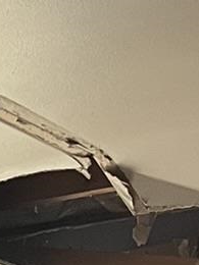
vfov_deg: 8.4
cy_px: 734
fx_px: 1571
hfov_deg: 6.7
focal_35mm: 205
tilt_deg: -6.2
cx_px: -341
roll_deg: +1.6
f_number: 1.6
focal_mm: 5.1
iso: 400
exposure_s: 1/60
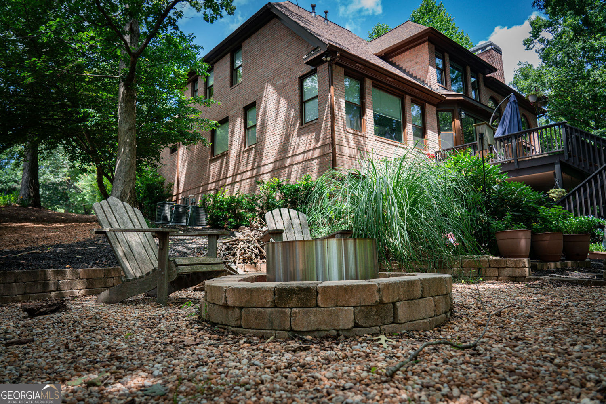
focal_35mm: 24
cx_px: 303
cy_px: 202
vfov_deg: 53.1
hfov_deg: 73.7
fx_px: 404
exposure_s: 1/800
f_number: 4
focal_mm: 24
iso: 640
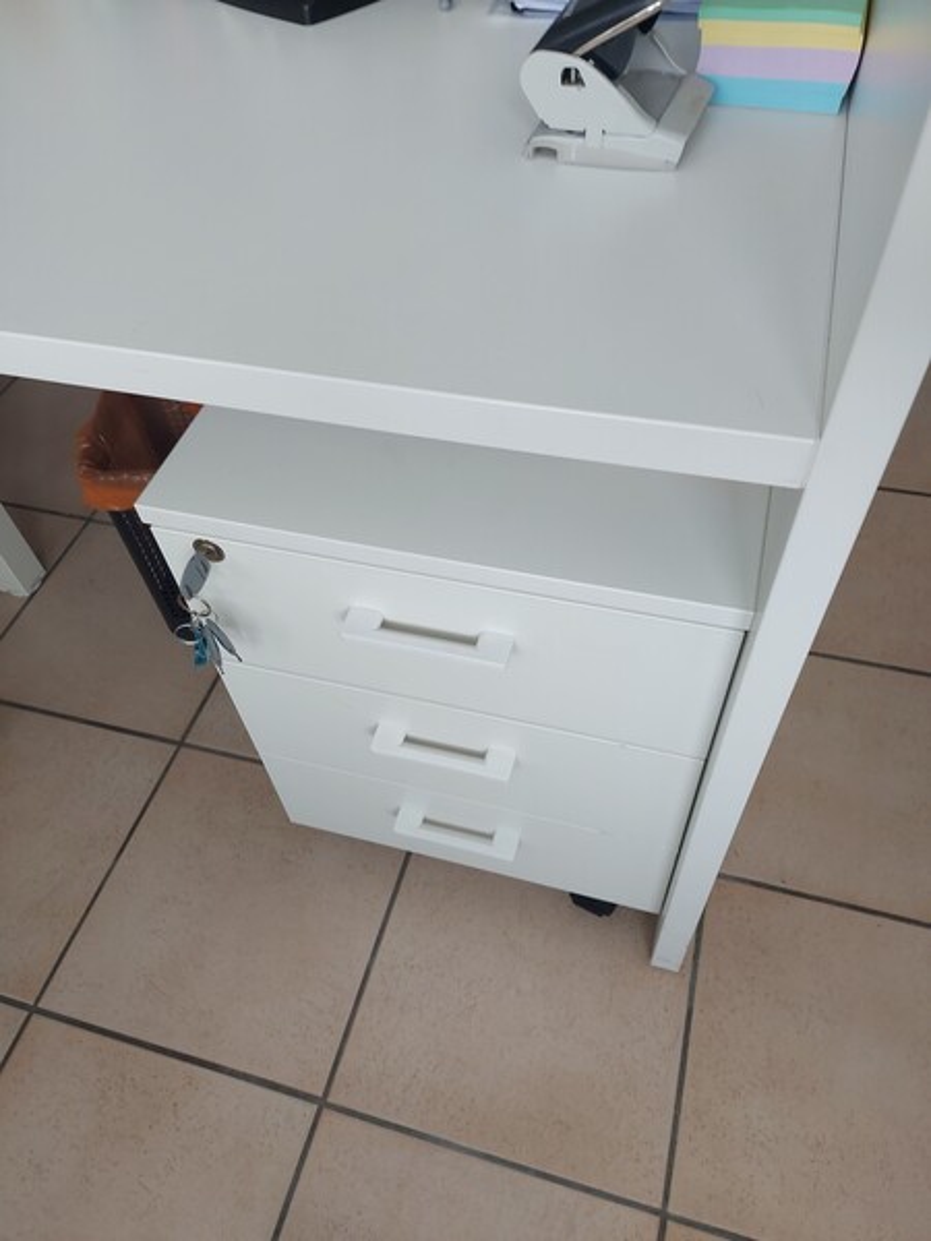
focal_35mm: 24
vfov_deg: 71.6
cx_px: 466
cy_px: 620
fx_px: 861
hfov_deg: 56.8
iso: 80
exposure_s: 1/60
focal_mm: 5.23
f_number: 1.8
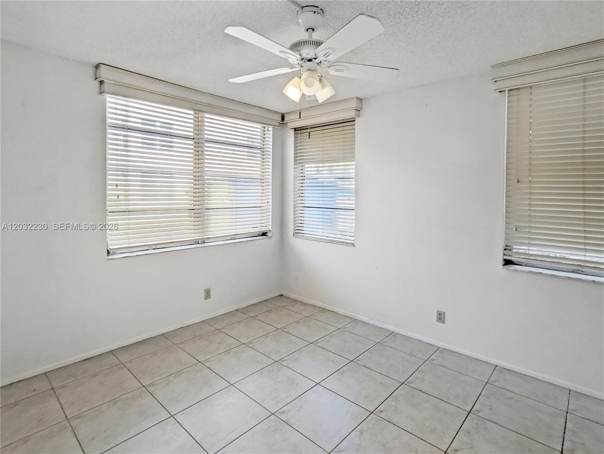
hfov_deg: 94.4
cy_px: 227
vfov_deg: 78.2
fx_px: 280
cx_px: 302
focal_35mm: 16
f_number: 2.2
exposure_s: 1/202
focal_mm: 2.35
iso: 45
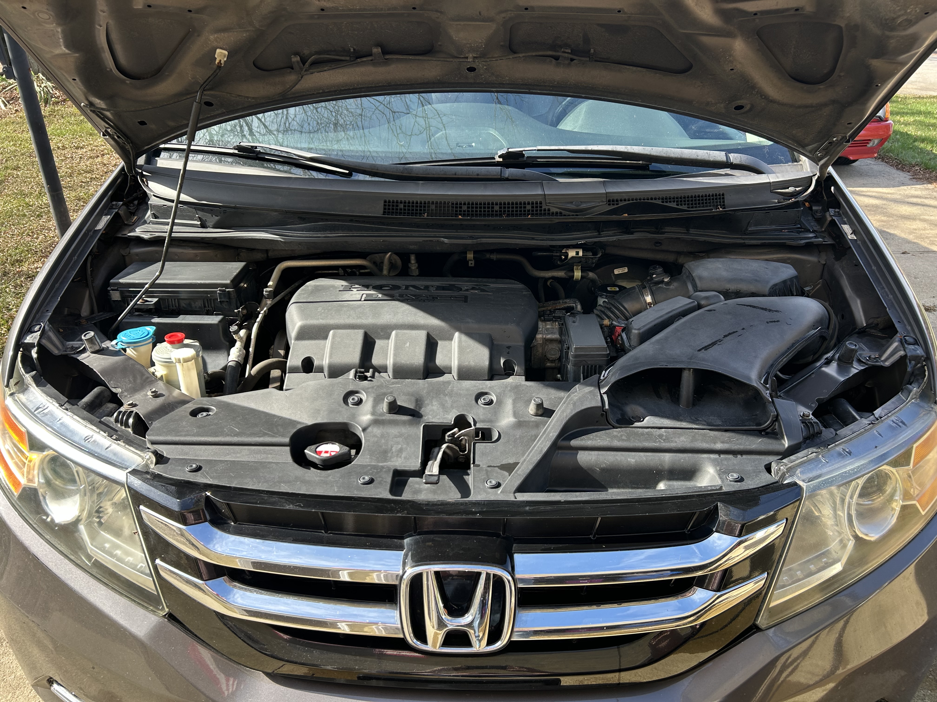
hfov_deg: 67.3
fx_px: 704
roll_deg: +0.7
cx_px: 468
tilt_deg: -30.0
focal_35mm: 26
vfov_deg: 53.1
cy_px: 351
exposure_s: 1/452
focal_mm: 5.7
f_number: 1.5
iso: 50
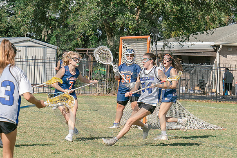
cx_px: 132
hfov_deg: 9.3
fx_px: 1461
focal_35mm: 222
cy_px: 81
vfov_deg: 6.2
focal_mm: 70
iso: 250
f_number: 5.6
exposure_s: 1/1250
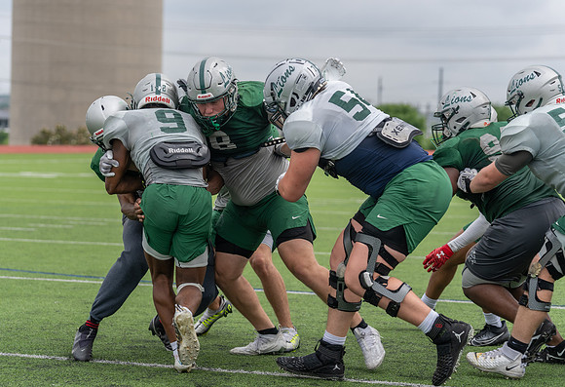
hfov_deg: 16.4
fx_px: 1960
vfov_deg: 11.3
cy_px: 201
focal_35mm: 124
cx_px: 263
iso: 250
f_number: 4
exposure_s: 1/1250
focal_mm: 113
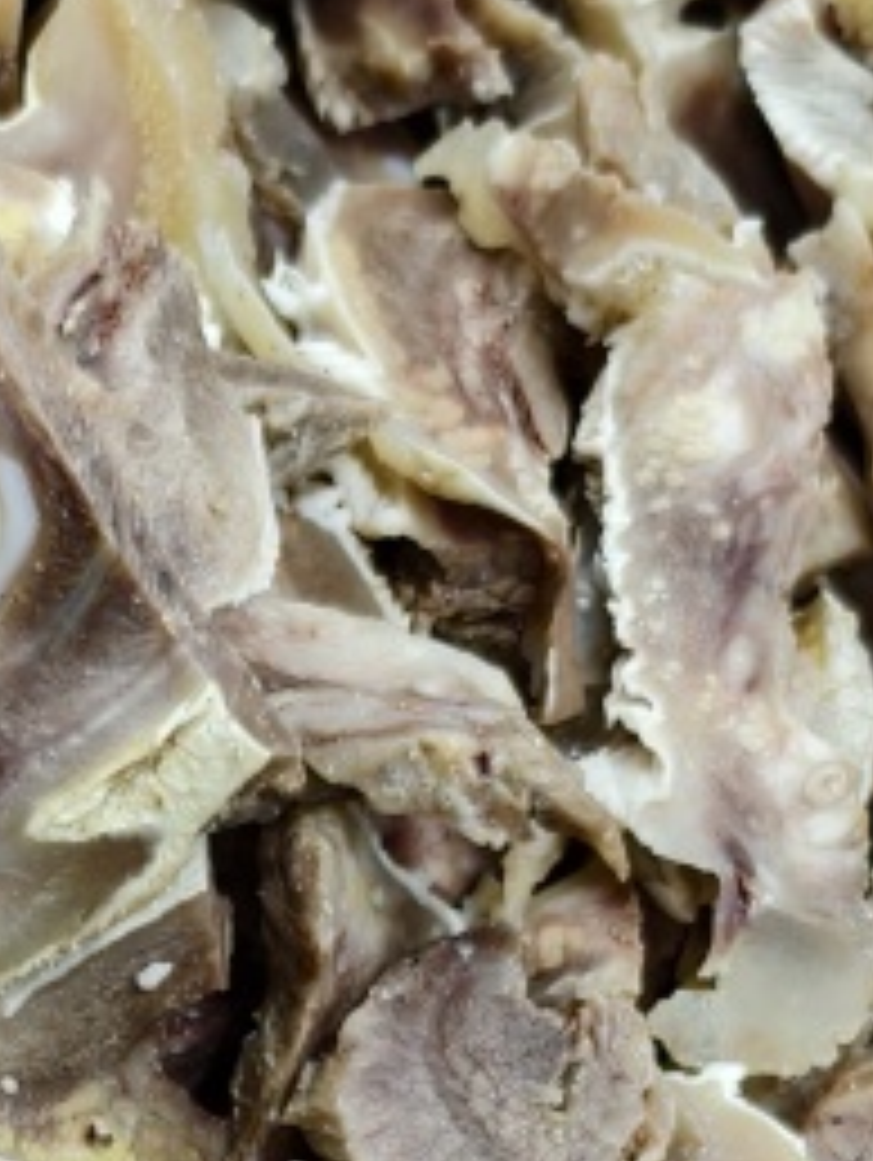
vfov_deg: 18.9
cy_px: 1582
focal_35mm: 95
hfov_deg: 15.3
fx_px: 3189
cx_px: -14
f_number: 1.57
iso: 759
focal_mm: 5.6
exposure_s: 1/100
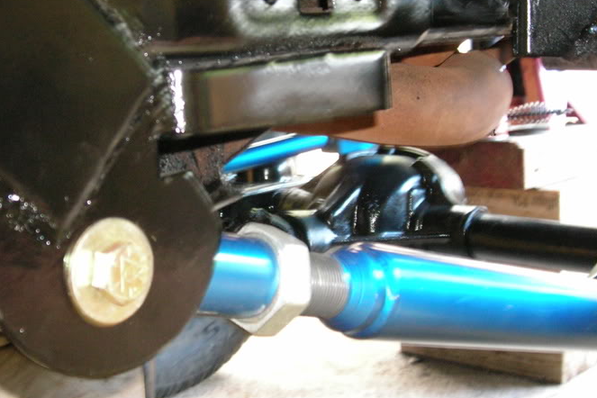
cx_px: 214
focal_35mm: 61
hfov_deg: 32.7
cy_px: 203
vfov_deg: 22.3
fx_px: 1012
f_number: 3.2
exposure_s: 1/3.3
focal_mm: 6.3
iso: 200
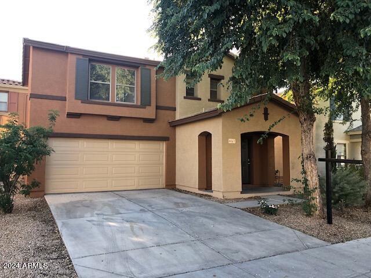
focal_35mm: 28
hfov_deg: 63.4
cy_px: 139
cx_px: 186
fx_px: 300
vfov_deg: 49.7
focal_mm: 4
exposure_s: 1/120
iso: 25
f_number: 1.8
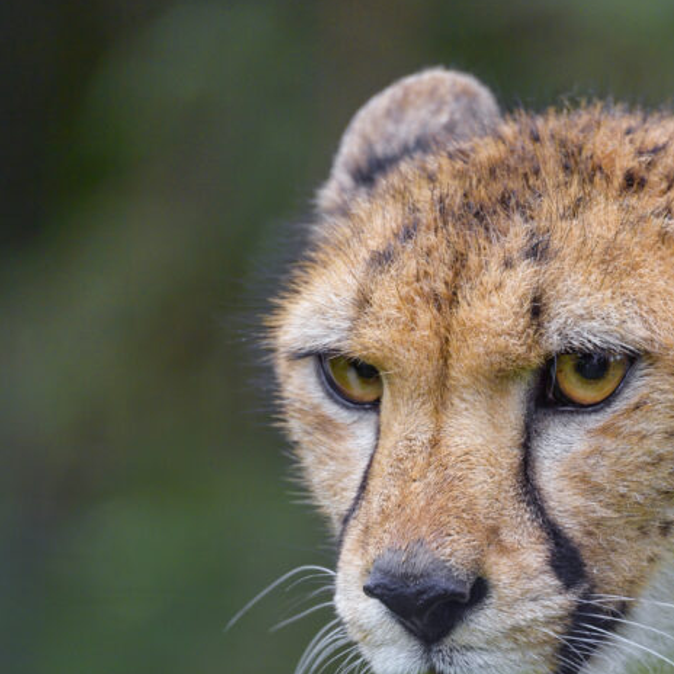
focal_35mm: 751
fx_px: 16544
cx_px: 460
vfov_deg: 2.3
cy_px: 643
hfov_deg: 2.3
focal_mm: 400
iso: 900
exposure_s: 1/640
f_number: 4.5
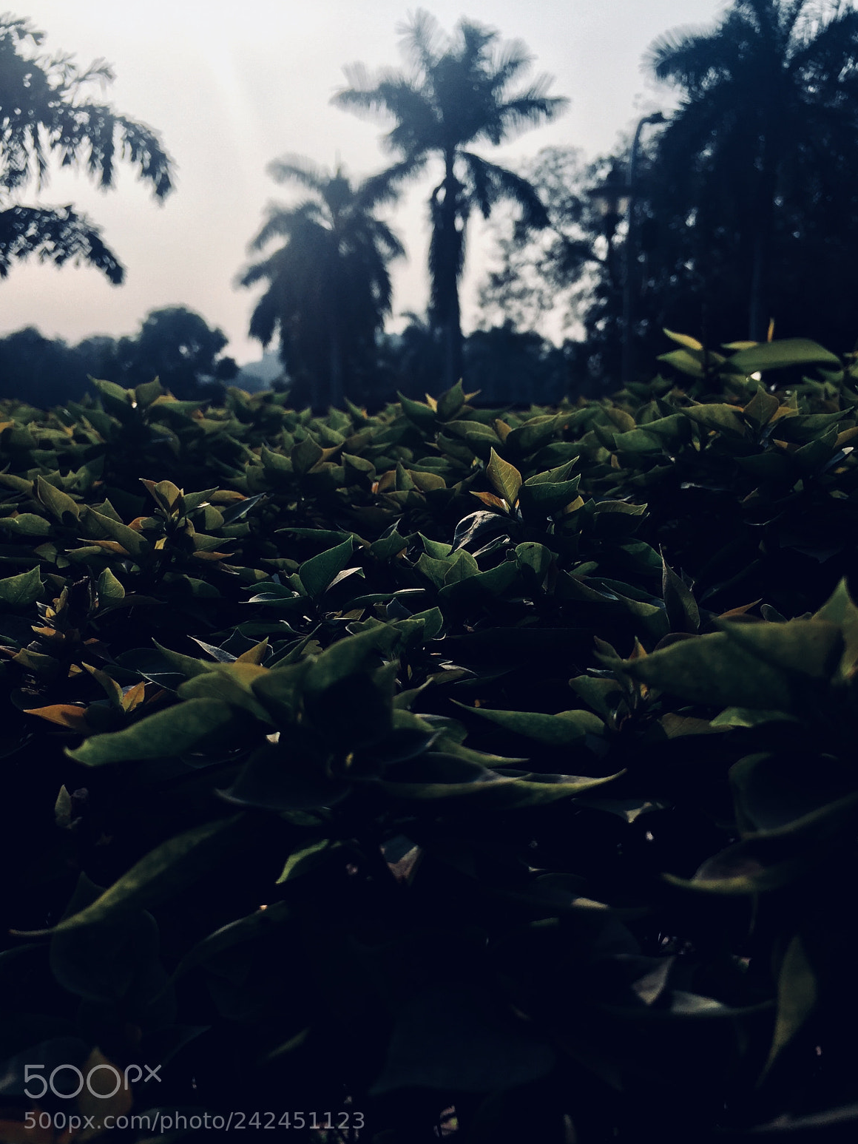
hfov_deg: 46.8
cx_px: 422
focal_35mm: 30
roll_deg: +0.3
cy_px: 587
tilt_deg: -9.0
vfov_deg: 60.0
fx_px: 992
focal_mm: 4.15
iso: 32
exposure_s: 1/2475
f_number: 2.2
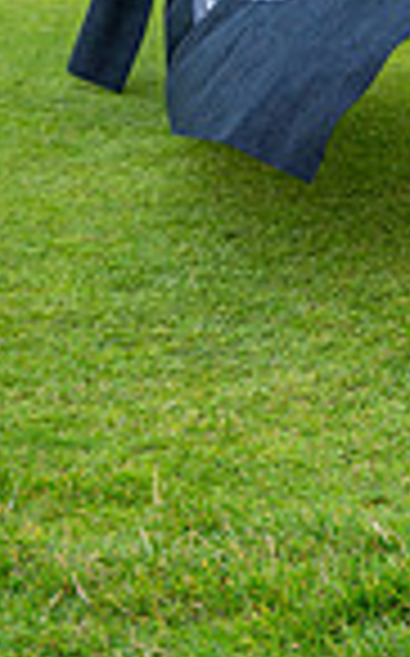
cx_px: 1293
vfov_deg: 14.8
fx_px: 2436
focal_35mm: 136
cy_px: -176
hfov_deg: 8.0
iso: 400
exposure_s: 1/250
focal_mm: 33.5
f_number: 5.6
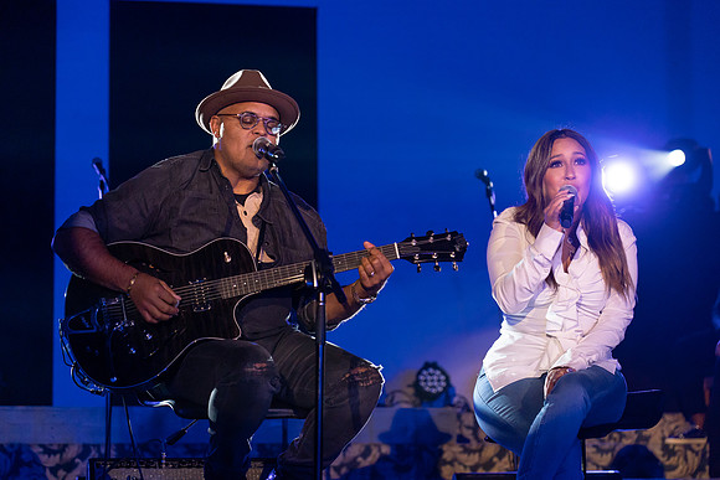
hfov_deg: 19.5
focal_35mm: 105
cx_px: 360
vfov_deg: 13.0
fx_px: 2100
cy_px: 240
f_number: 4
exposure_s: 1/500
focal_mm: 105
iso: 5000
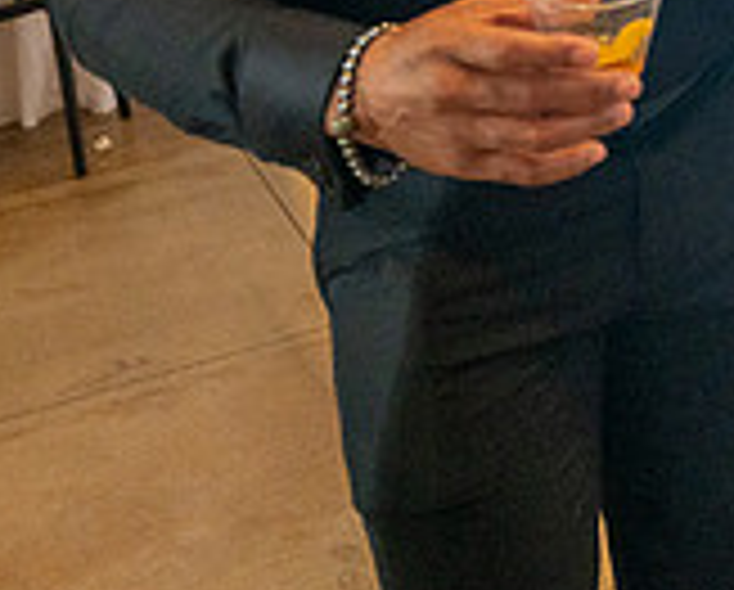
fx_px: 1741
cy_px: -209
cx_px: 1103
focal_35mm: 80
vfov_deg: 17.8
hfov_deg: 20.4
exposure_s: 1/200
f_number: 2.8
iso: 1600
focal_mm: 24
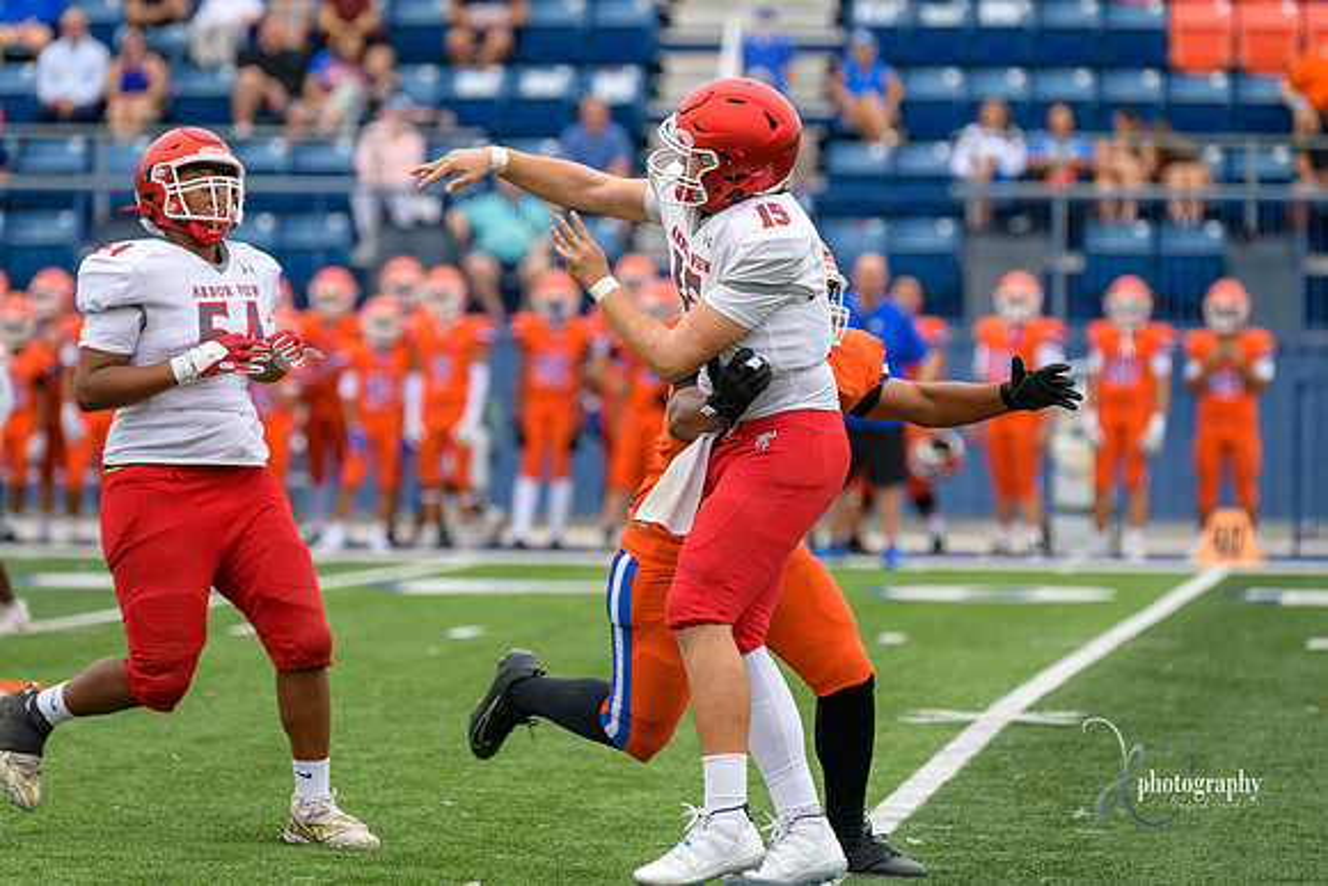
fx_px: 8855
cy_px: 443
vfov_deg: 5.7
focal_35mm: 240
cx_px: 664
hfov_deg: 8.6
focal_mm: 240
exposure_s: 1/800
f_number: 3.5
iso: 450
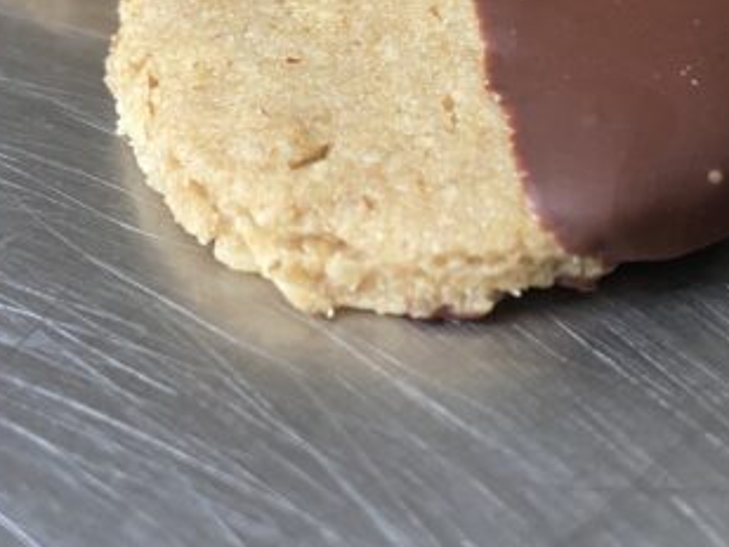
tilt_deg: -33.4
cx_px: 416
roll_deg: -0.9
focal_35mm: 54
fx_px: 1138
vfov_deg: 26.4
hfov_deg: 35.5
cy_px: 80
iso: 500
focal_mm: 4.25
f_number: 1.8
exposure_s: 1/60
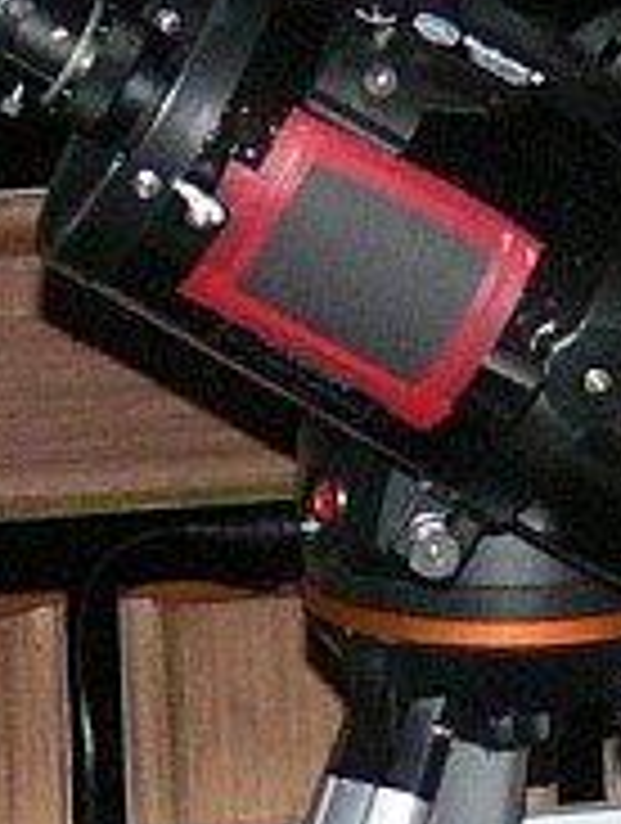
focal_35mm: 174
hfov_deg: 8.6
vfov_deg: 11.0
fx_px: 4148
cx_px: 410
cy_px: 1123
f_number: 4
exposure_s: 1/30
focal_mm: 8.2
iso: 200
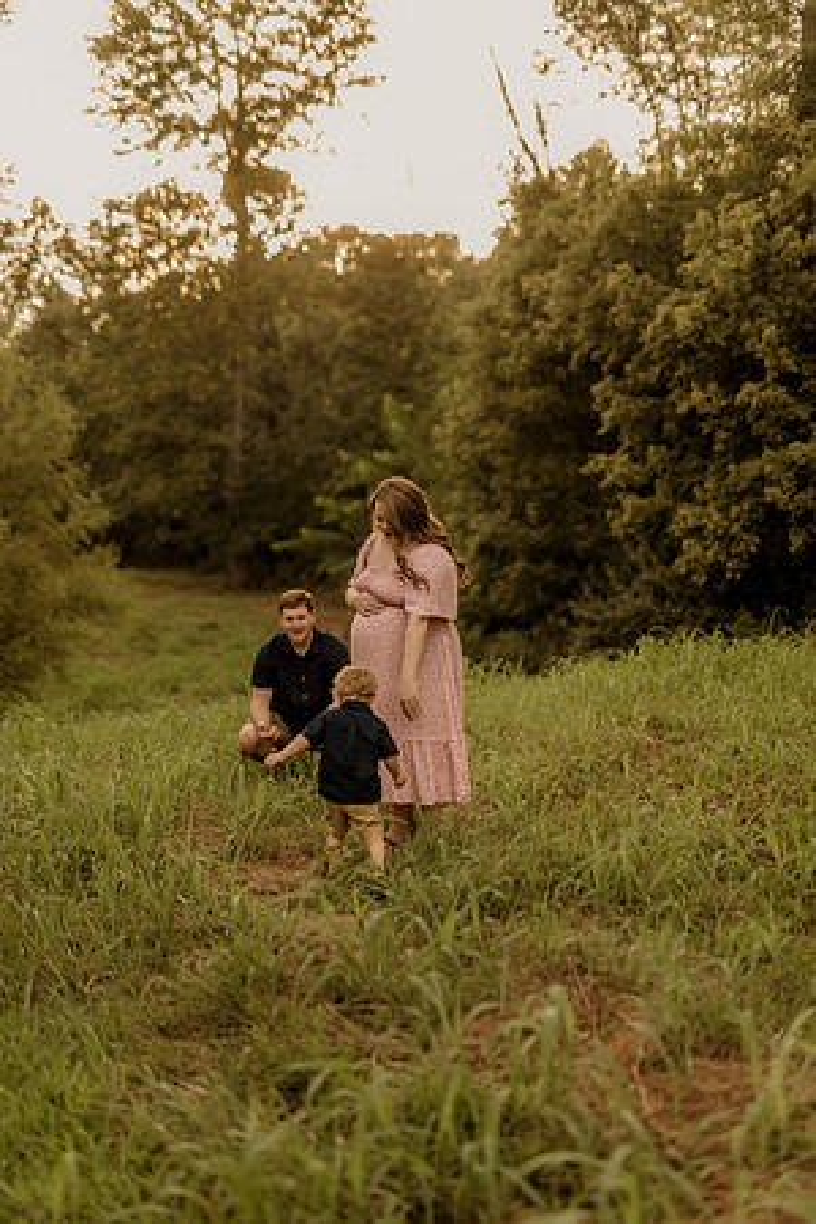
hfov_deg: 27.0
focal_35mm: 50
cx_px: 408
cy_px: 612
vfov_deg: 39.6
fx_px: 1700
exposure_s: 1/800
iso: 125
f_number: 1.8
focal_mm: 50
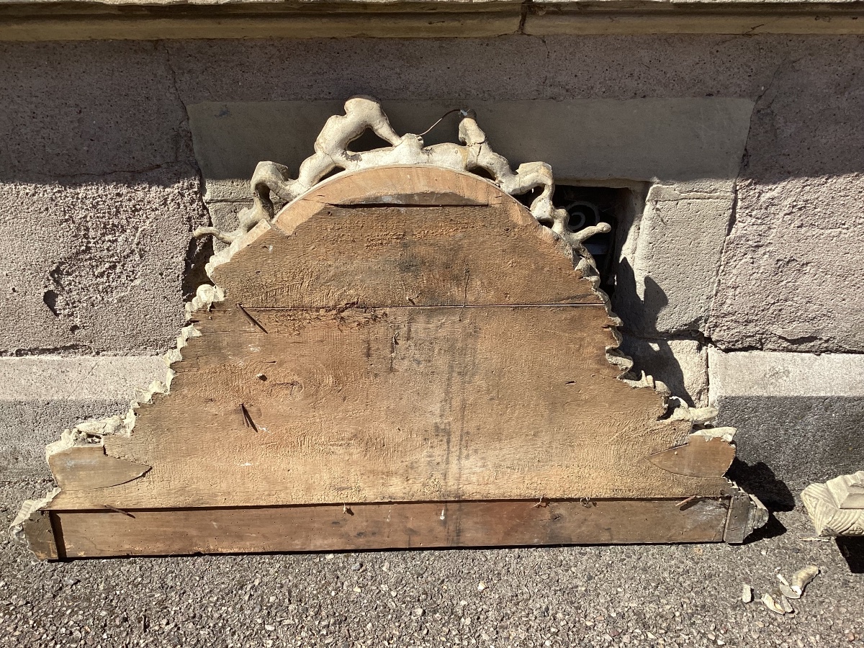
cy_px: 324
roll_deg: -2.7
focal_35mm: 31
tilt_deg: -31.3
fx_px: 774
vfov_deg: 45.4
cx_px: 432
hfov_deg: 58.4
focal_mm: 3.3
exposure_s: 1/840
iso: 25
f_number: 2.4
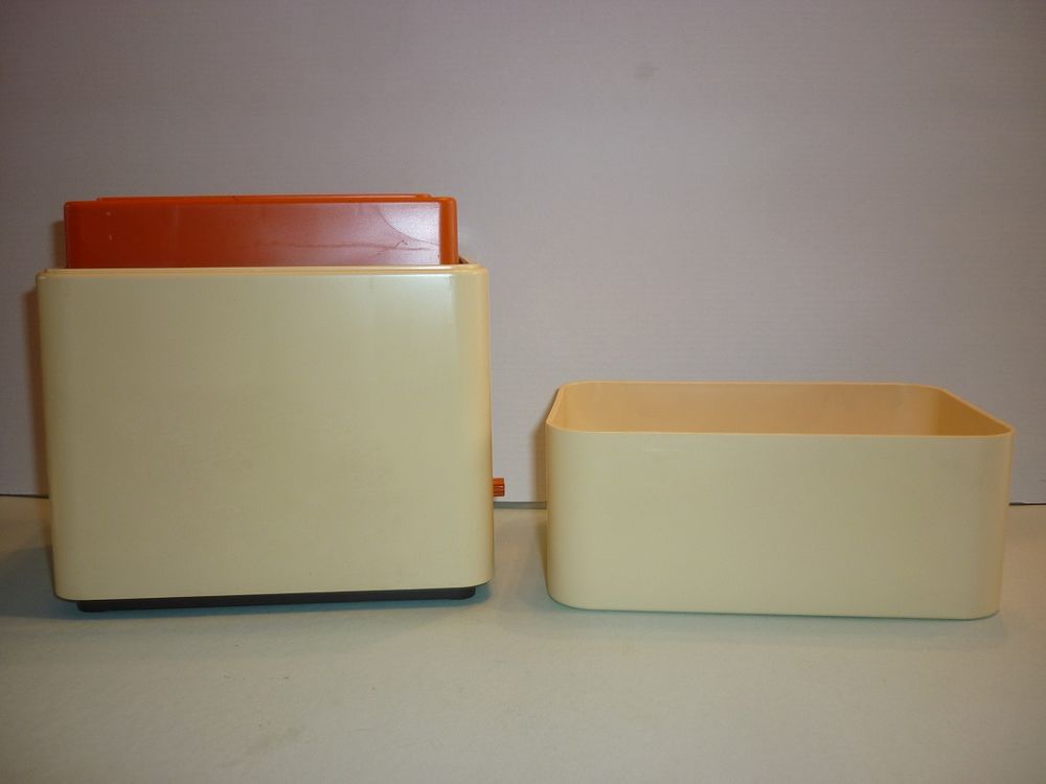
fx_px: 997
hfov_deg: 55.4
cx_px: 523
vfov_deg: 42.9
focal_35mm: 33
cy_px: 392
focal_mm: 5.5
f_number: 2.8
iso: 100
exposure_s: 1/30
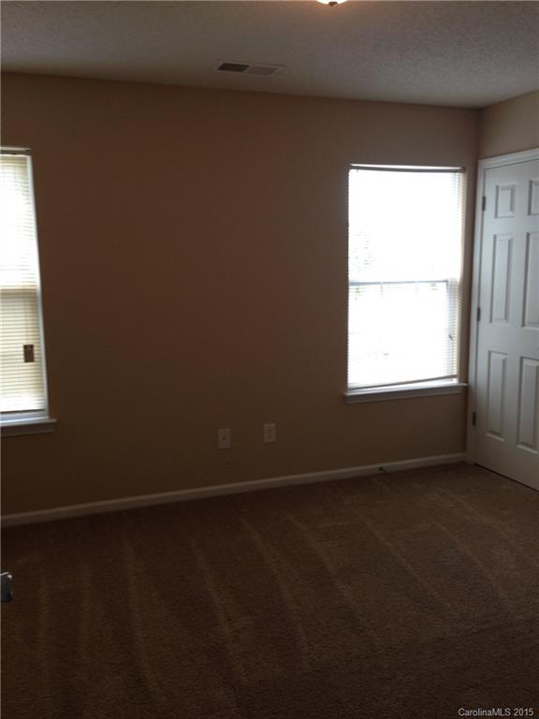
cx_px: 270
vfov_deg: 55.4
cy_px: 360
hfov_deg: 42.9
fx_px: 685
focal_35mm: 33
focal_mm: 4.12
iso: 50
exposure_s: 1/30
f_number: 2.4
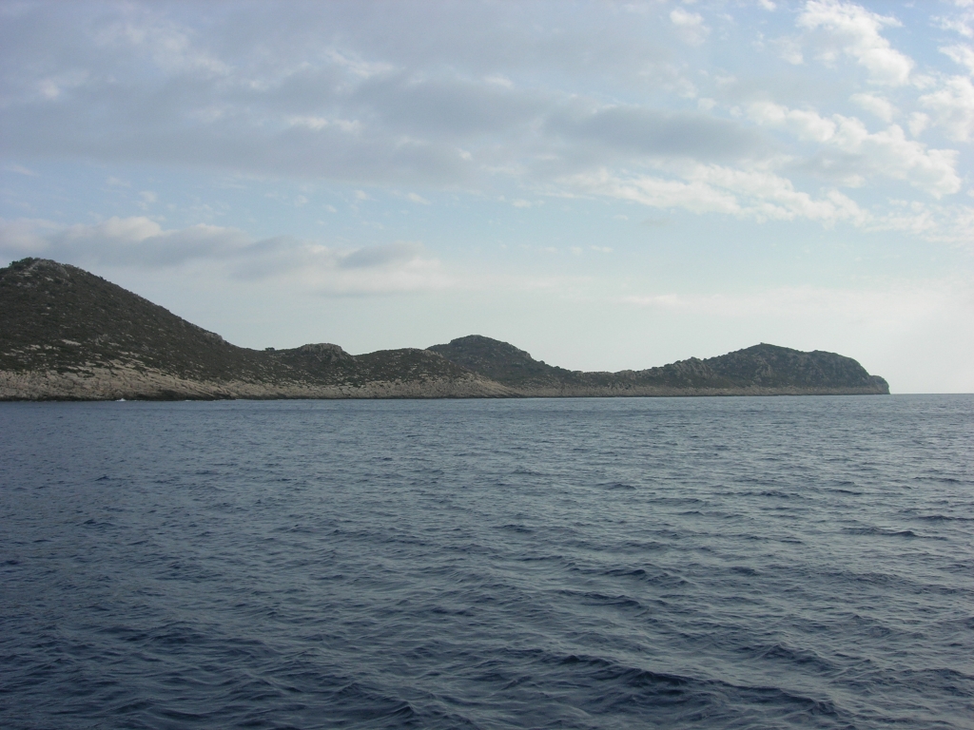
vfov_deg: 37.7
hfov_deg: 49.0
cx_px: 487
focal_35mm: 38
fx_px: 1069
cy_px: 365
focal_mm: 7.8
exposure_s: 1/587
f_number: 4.8
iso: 64
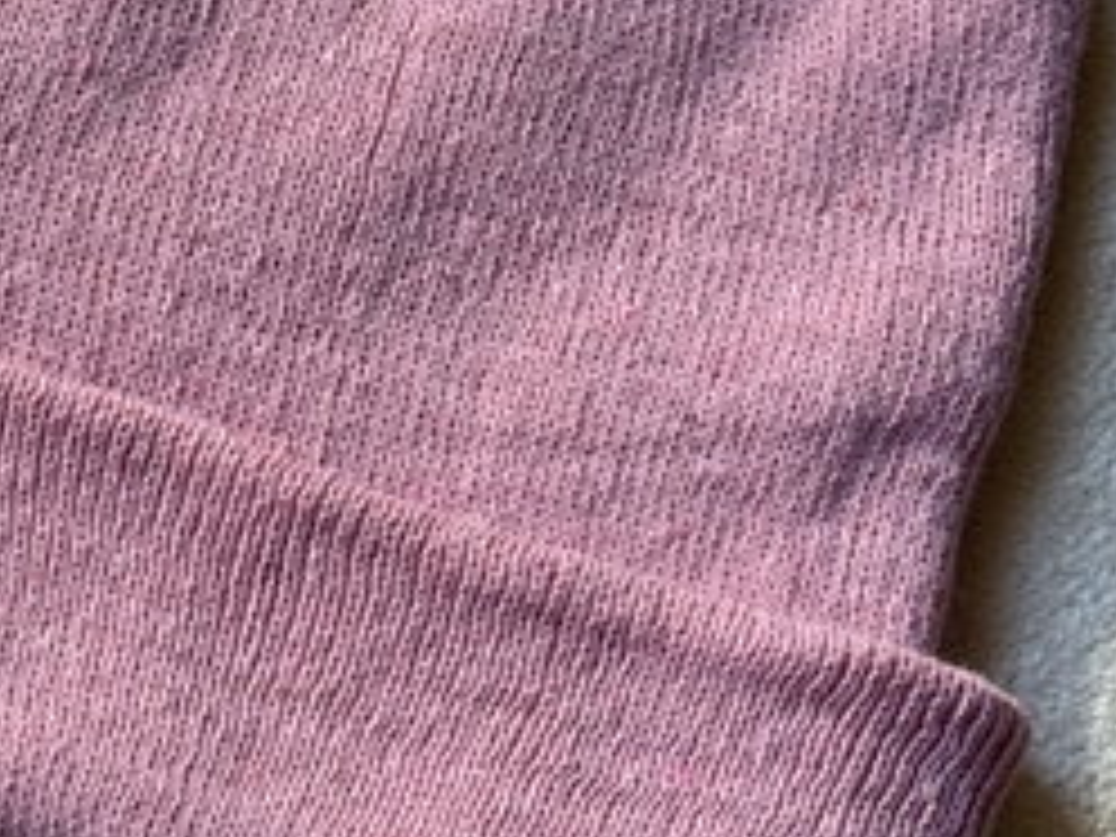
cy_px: 187
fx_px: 3321
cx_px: 297
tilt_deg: -74.2
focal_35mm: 103
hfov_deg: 19.0
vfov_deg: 14.3
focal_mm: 6.76
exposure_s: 1/89
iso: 100
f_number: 1.78
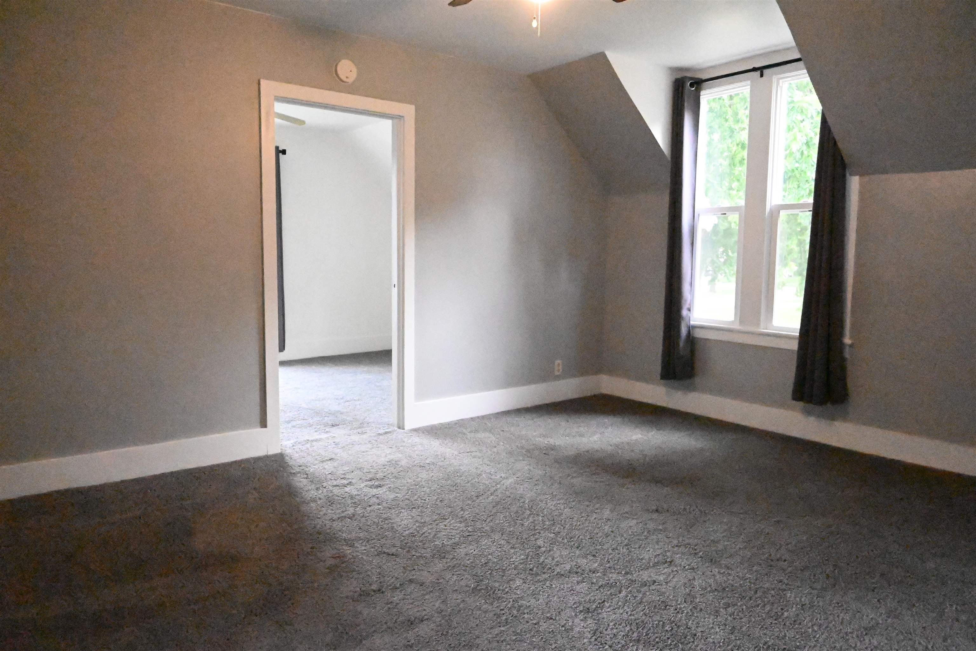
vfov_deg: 53.1
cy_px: 326
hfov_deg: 73.7
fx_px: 651
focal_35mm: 24
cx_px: 488
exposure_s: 1/1000
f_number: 5
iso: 51200
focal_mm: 16
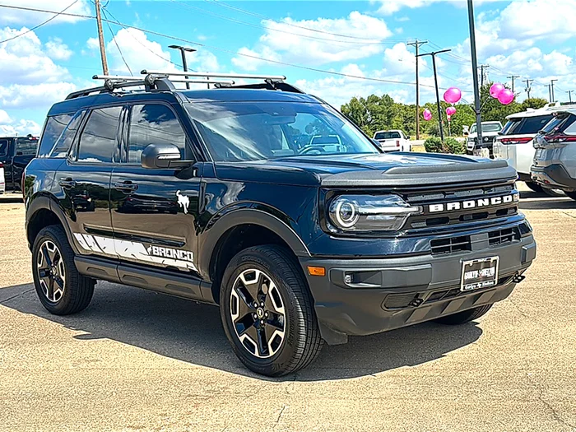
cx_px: 288
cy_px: 216
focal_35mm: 38
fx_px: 632
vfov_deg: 37.7
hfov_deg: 49.0
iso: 80
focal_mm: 6.86
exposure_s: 1/3745
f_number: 1.78
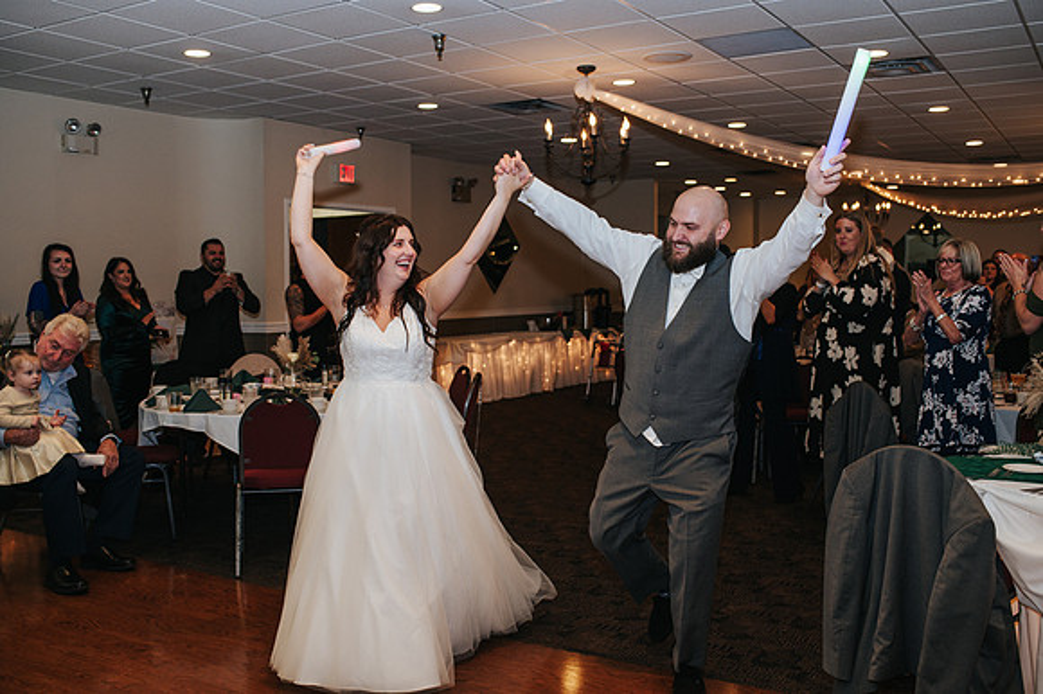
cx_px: 522
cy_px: 347
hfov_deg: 54.5
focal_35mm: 35
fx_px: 1013
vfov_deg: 37.8
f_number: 3.2
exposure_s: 1/200
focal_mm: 35
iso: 800
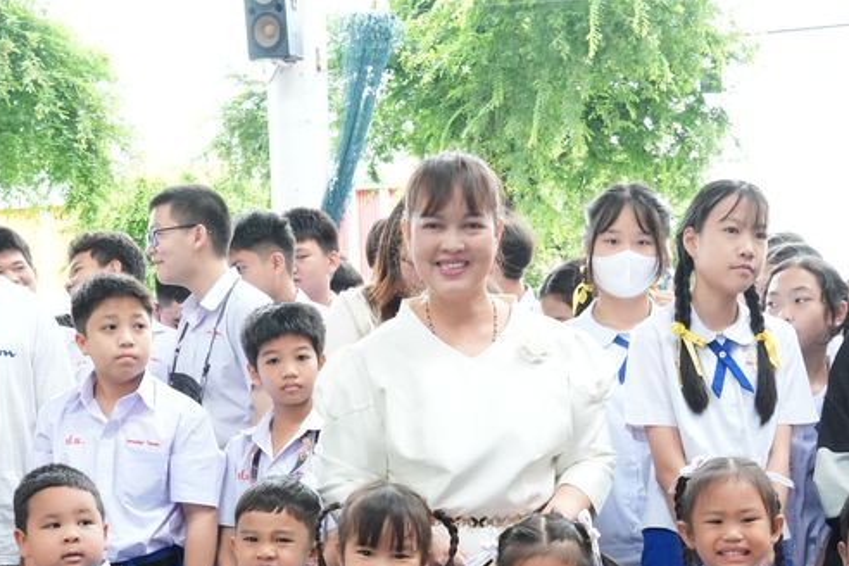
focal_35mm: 61
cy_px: 574
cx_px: 457
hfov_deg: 32.9
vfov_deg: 21.4
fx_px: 1438
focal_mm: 20
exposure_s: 1/125
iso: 1600
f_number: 5
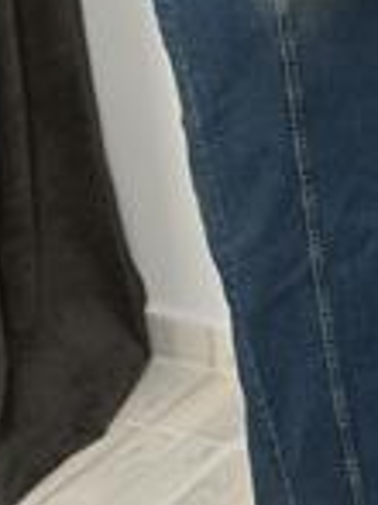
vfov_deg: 14.4
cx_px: 371
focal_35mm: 135
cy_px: 5
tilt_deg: -15.7
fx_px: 1968
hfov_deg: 10.9
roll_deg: +3.2
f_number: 1.78
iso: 125
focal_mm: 6.86
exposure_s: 1/100
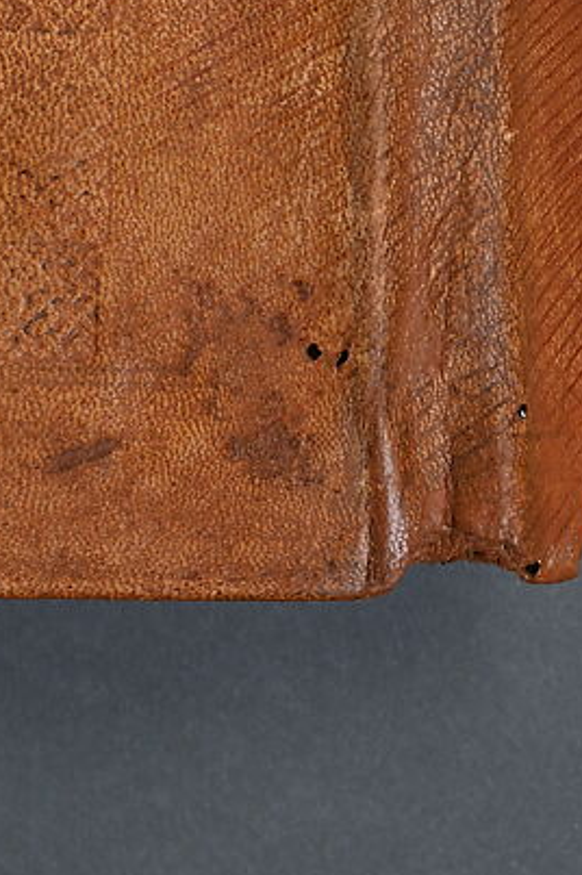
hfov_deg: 9.0
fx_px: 3619
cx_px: -274
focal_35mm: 149
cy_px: -326
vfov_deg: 13.2
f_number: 5.6
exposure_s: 1/100
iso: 250
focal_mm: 50
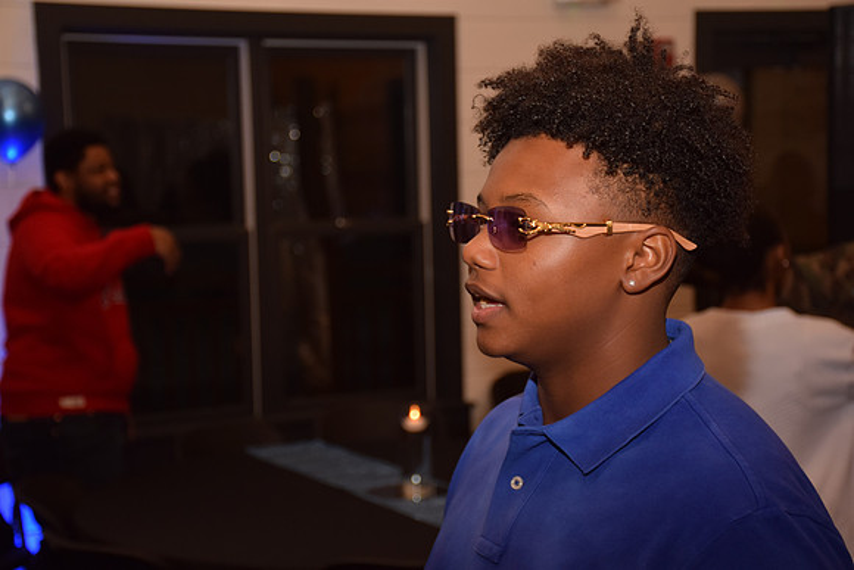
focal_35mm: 72
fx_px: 1708
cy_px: 285
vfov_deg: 18.9
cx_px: 427
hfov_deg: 28.1
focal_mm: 48
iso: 400
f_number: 4.5
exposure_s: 1/125
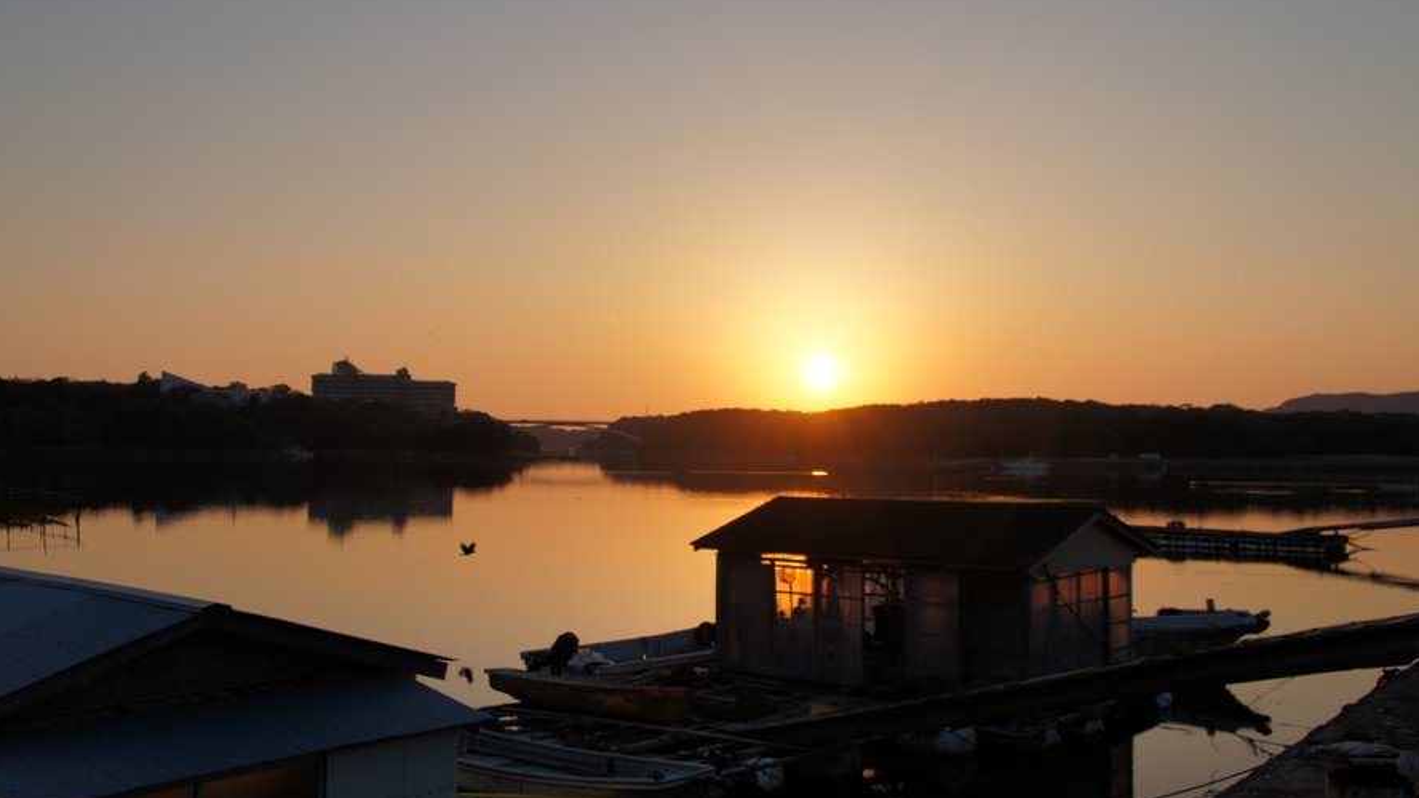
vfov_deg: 33.6
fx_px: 1317
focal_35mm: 35
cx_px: 713
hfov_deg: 56.6
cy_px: 339
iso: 200
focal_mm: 22
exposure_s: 1/500
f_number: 7.1
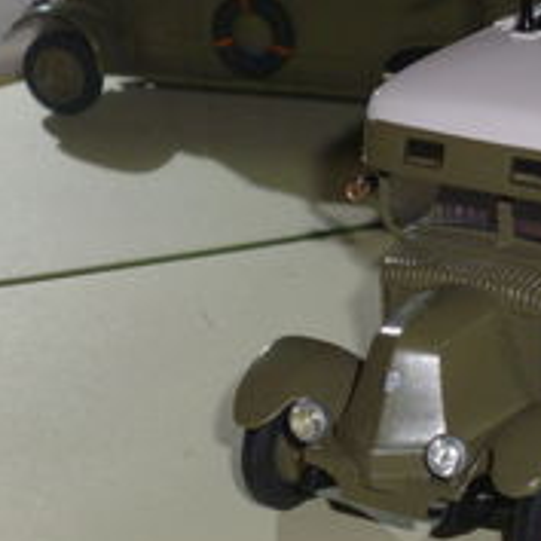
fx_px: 2228
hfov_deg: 13.8
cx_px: 452
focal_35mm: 126
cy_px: 284
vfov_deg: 13.8
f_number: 4.7
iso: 200
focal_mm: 11.2
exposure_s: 1/60
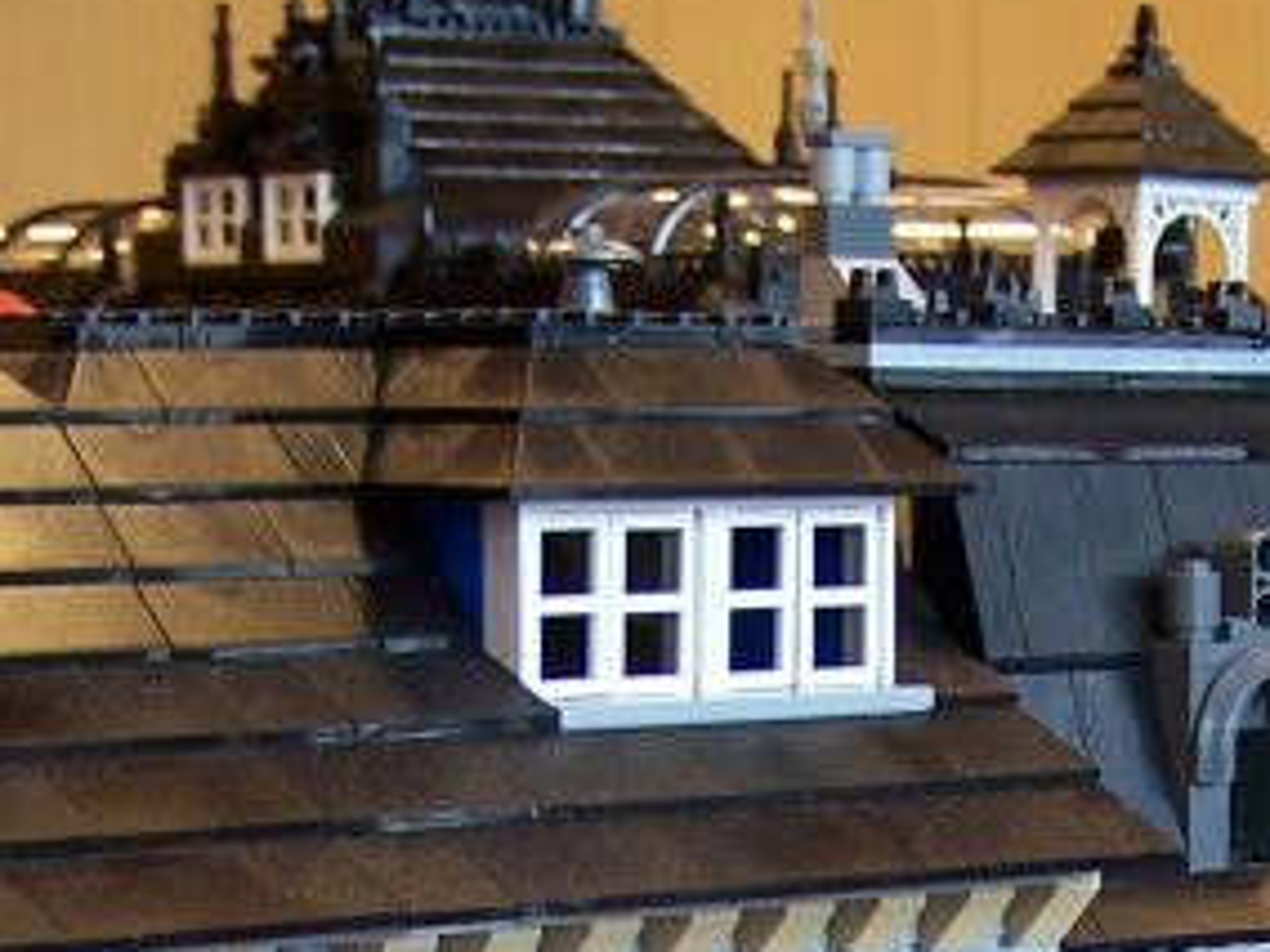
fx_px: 5026
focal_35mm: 137
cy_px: 1470
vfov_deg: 10.4
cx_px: 997
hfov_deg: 14.3
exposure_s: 1/15
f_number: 2.8
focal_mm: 6.3
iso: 80
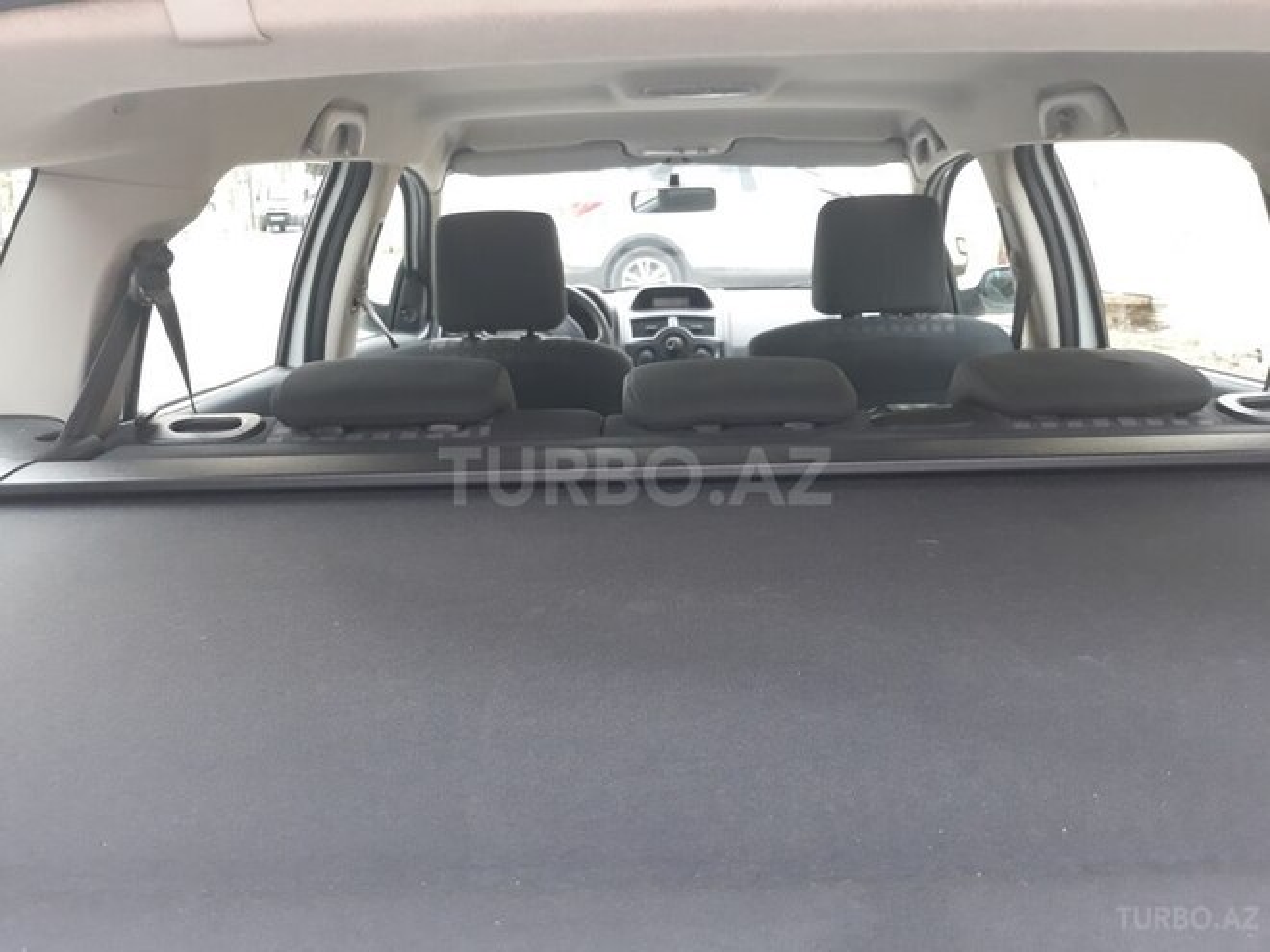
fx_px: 991
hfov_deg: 65.3
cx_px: 635
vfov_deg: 51.4
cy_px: 476
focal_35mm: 27
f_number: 1.7
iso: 100
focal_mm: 3.71
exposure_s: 1/50
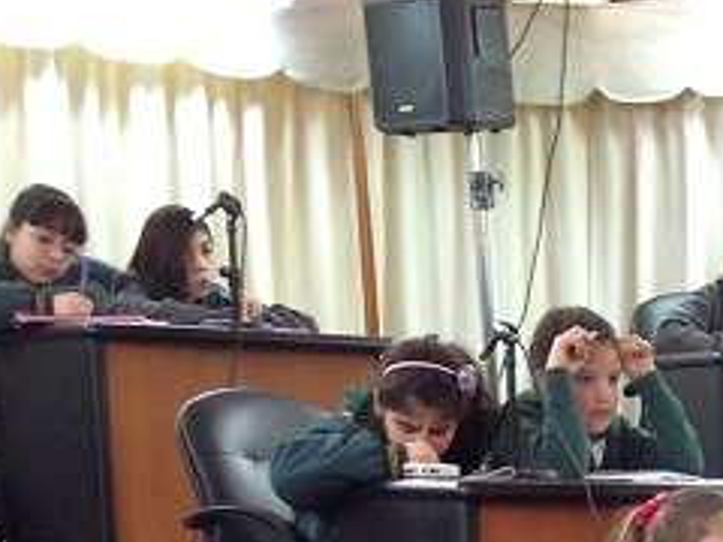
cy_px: 1027
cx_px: 994
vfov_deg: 9.9
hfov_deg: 13.4
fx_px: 2945
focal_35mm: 141
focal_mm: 4.13
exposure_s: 1/20
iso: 80
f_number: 2.4
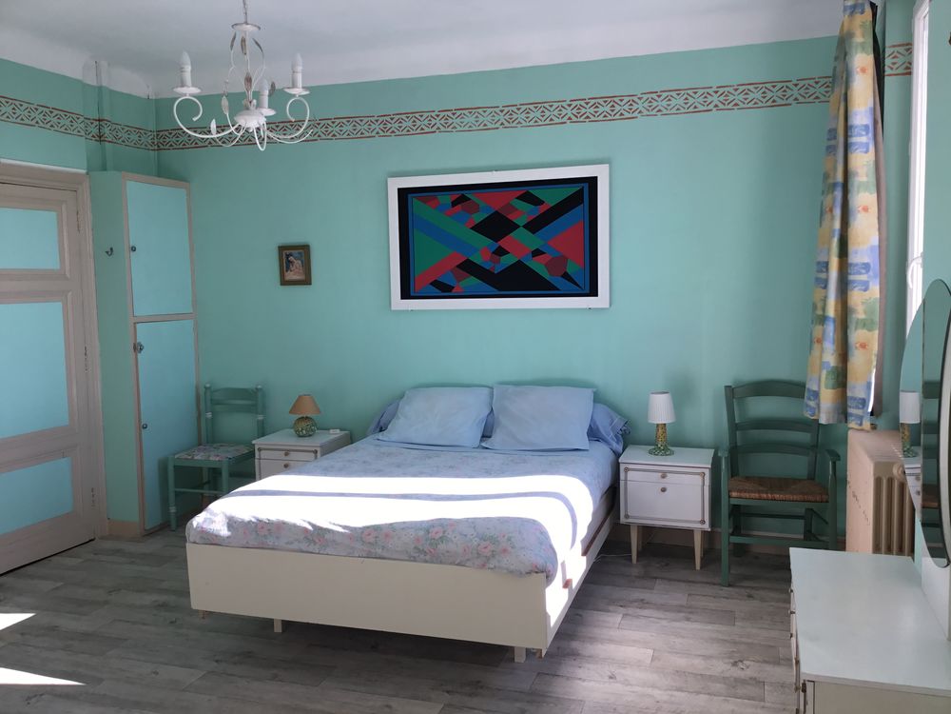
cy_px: 357
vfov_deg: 45.4
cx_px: 476
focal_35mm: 31
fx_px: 852
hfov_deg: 58.4
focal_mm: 3.3
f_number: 2.4
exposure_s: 1/140
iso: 25
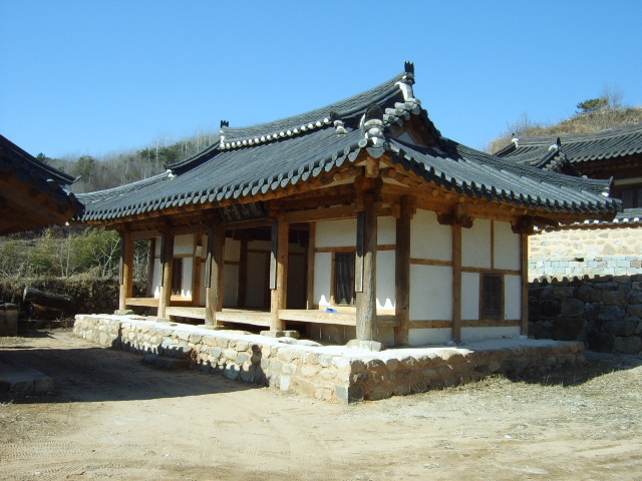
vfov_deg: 40.7
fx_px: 649
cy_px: 240
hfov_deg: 52.6
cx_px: 321
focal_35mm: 35
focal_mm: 5.8
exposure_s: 1/350
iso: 50
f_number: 5.8
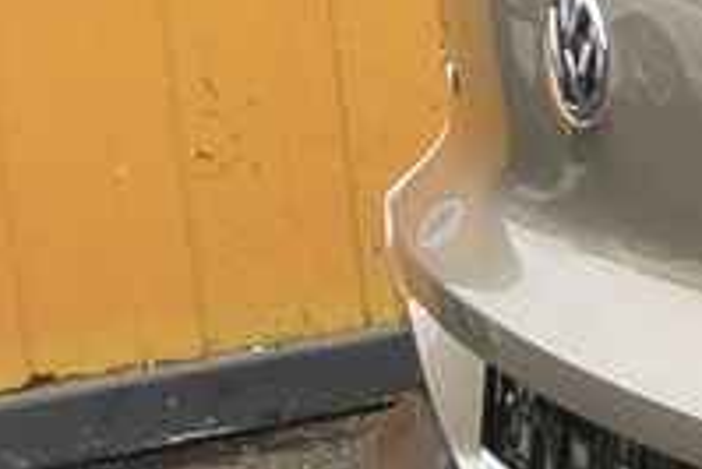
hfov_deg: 11.7
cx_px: 1743
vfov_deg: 9.9
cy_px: 266
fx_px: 2712
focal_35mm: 139
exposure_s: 1/250
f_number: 6.3
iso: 160
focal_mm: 10
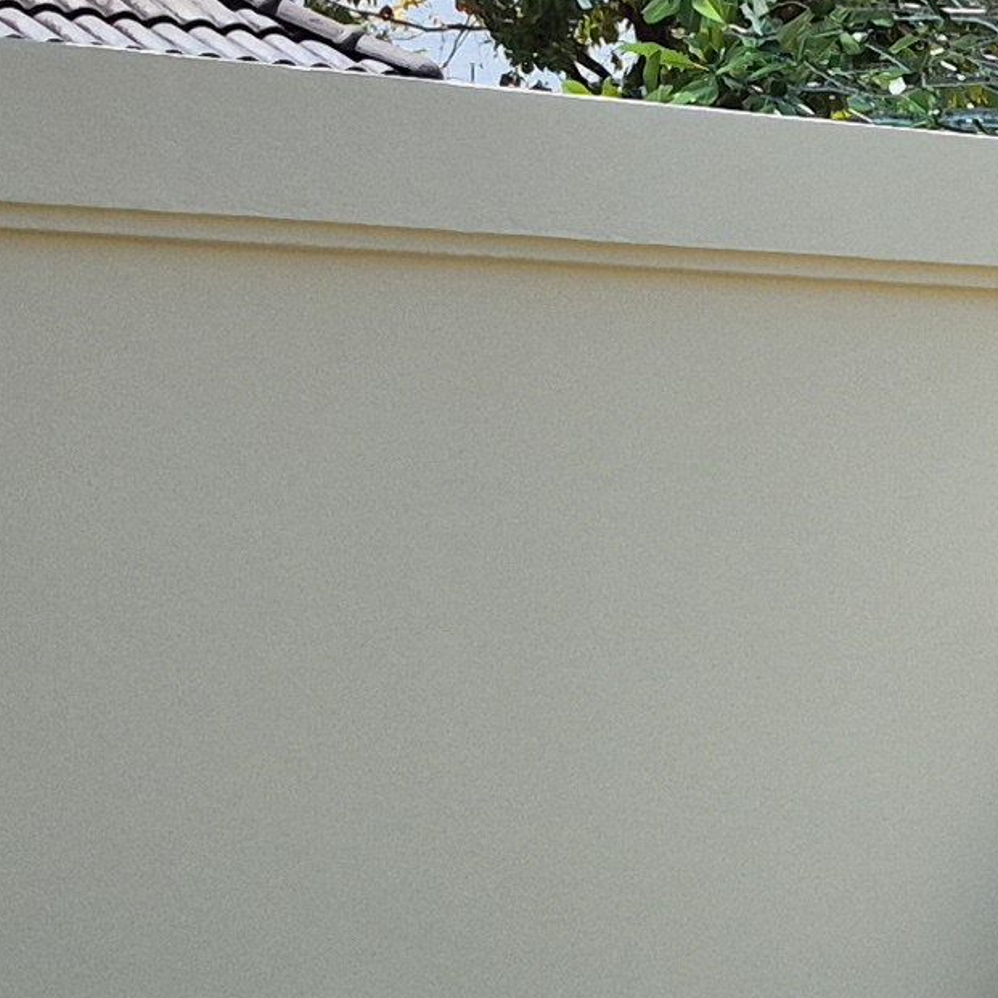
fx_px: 4273
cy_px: 784
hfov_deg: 12.4
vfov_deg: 13.3
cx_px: 1700
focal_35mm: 131
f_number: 1.8
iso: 25
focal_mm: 5.4
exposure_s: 1/2312
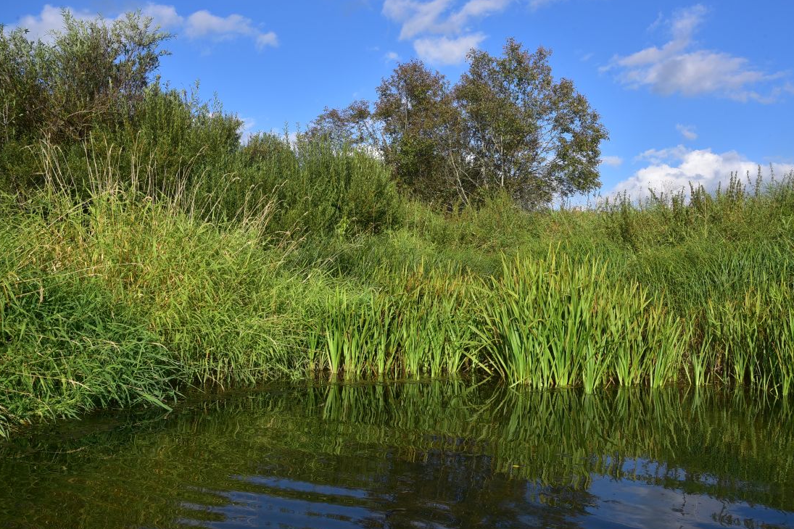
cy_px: 250
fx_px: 838
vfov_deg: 35.0
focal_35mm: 38
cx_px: 452
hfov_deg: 50.5
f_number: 16
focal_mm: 32
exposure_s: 1/125
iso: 200
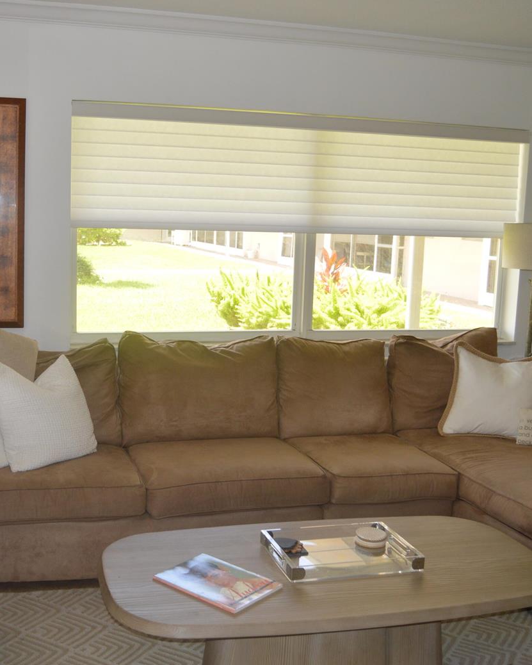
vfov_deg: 46.8
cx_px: 173
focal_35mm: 39
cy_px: 329
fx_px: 767
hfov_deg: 37.8
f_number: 4
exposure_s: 1/100
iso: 400
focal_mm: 18
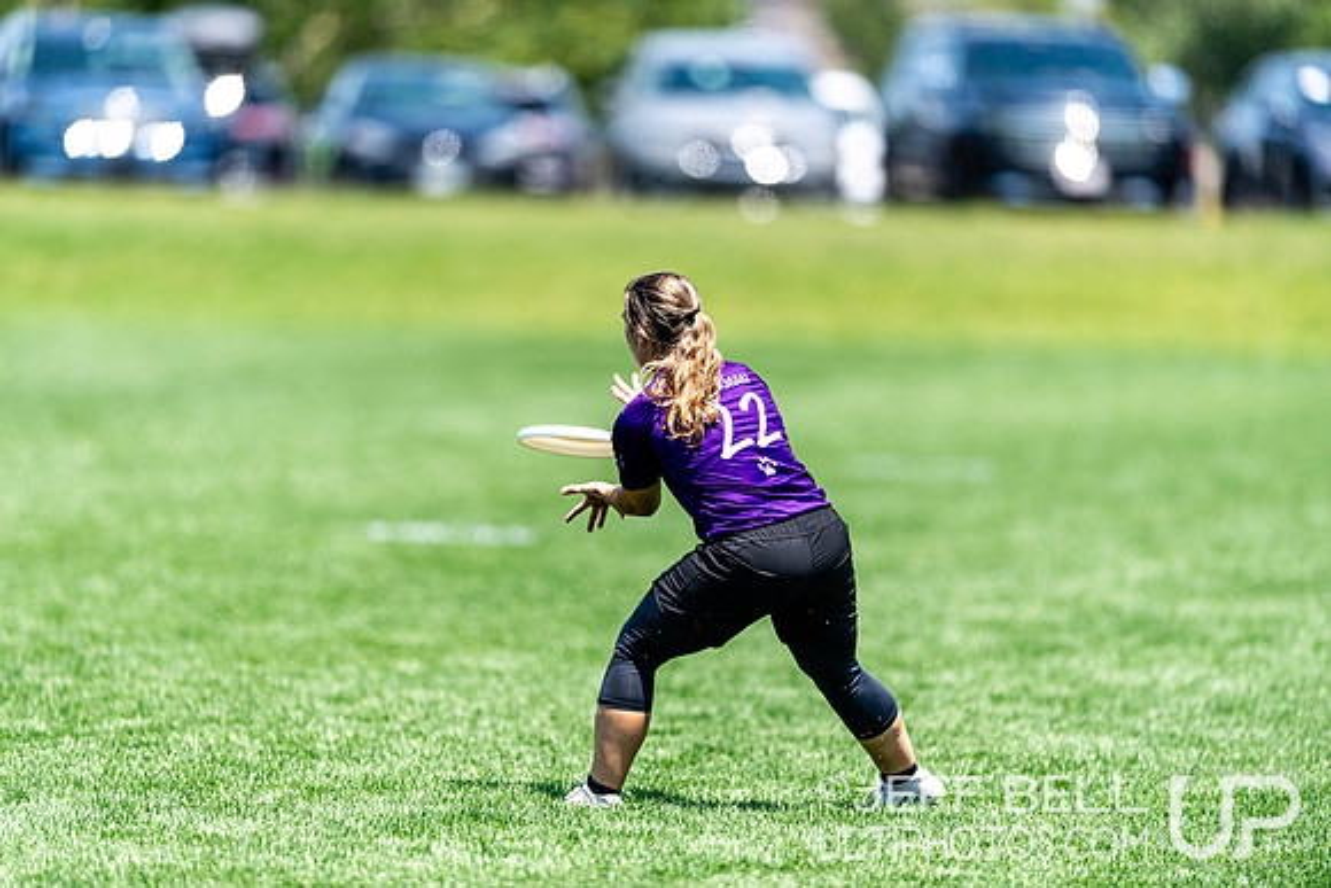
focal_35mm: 400
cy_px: 444
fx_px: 14792
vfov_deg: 3.4
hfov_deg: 5.2
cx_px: 666
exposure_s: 1/2500
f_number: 2.8
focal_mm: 400
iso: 200
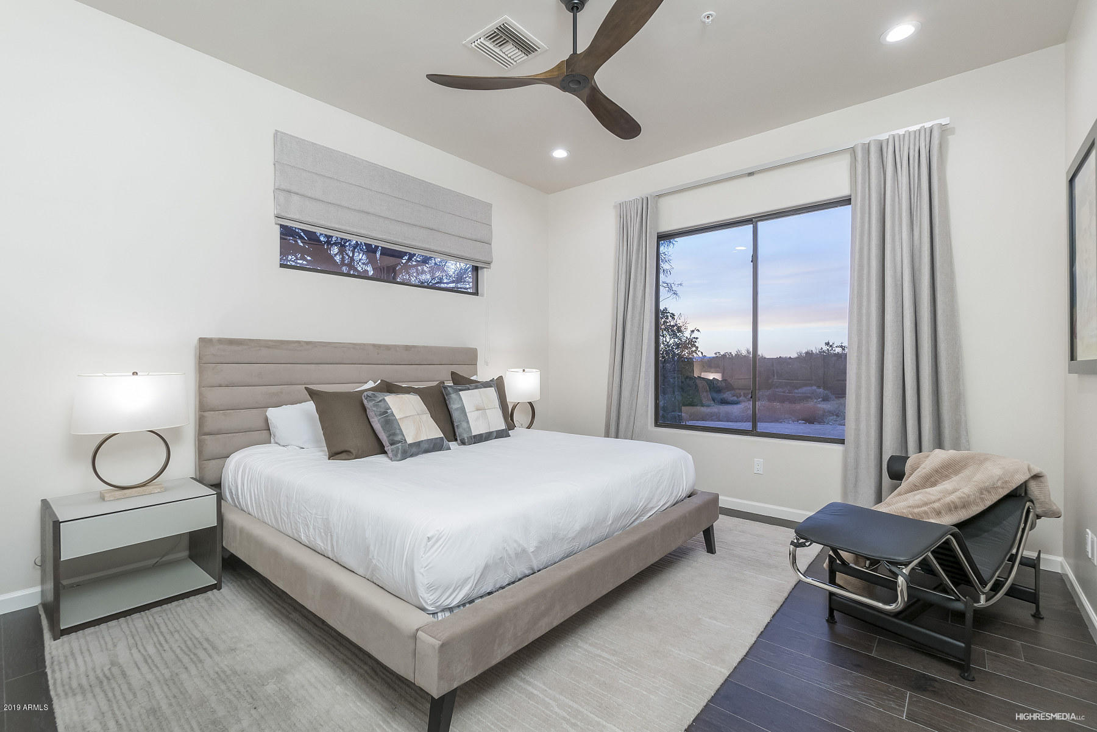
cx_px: 548
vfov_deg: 77.4
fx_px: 457
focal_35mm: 15
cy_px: 366
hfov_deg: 100.4
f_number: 8
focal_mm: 10
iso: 400
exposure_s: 1/10
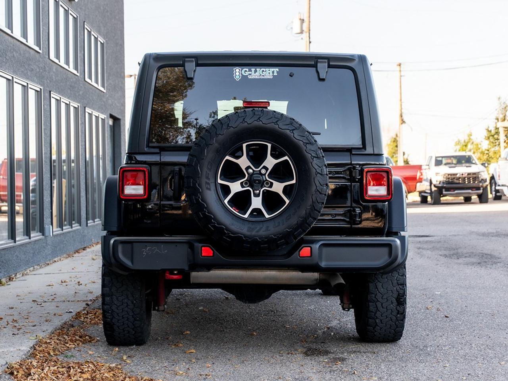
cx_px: 255
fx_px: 1151
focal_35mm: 78
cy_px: 150
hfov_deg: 24.9
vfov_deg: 18.8
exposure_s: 1/320
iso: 100
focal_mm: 51.1
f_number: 4
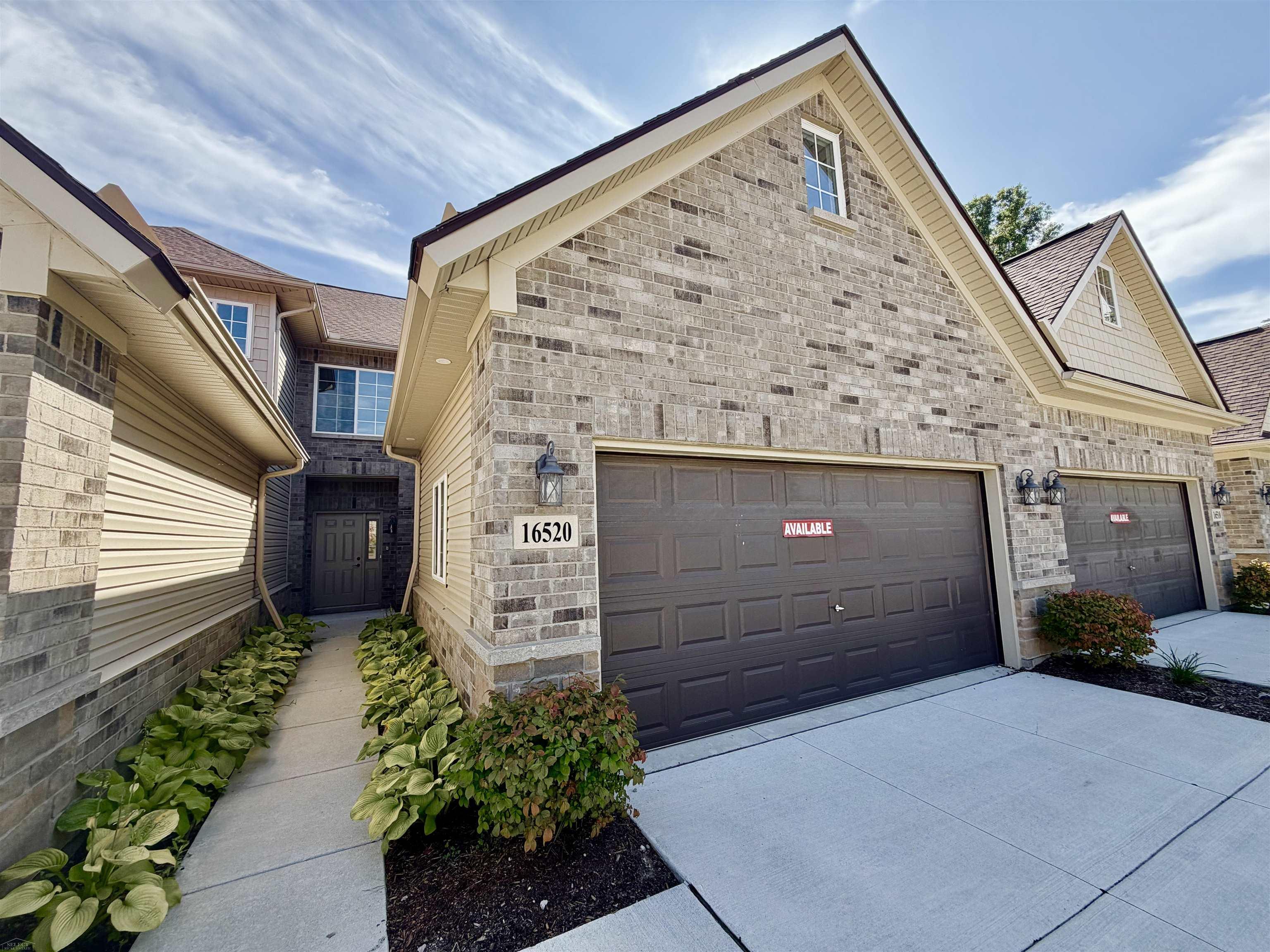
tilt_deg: +7.0
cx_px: 635
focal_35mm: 14
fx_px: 514
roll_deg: +2.0
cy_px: 476
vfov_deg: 85.7
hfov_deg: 102.1
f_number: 2.2
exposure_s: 1/506
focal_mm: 2.22
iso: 40
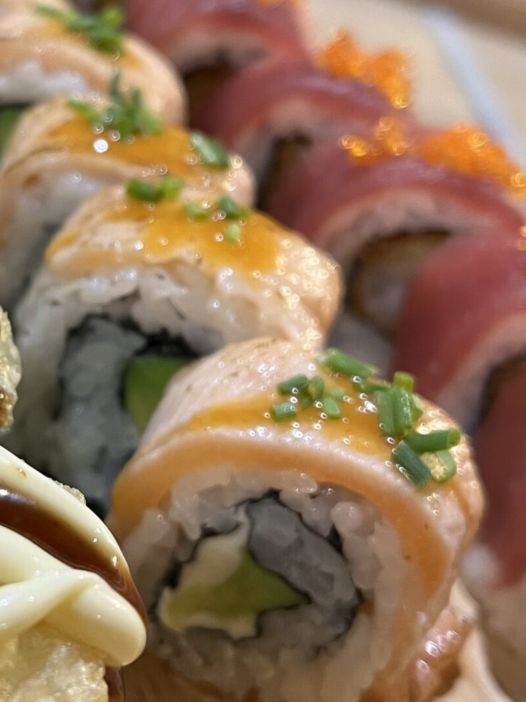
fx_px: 1257
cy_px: 286
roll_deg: -18.3
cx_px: 48
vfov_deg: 31.1
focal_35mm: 62
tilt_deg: -30.3
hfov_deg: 23.0
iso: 200
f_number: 1.6
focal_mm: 5.1
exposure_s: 1/50
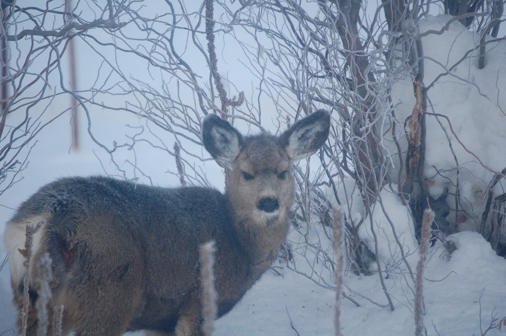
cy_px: 168
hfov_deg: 6.9
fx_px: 4212
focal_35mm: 300
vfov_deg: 4.6
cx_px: 253
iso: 800
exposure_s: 1/250
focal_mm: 200
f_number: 5.6
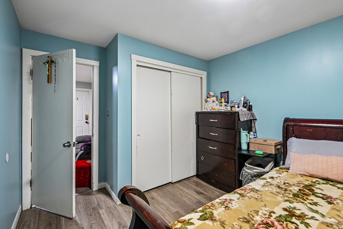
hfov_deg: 96.7
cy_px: 114
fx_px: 152
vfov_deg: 73.7
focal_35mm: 16
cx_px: 172
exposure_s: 1/2
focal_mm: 16
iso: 400
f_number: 13
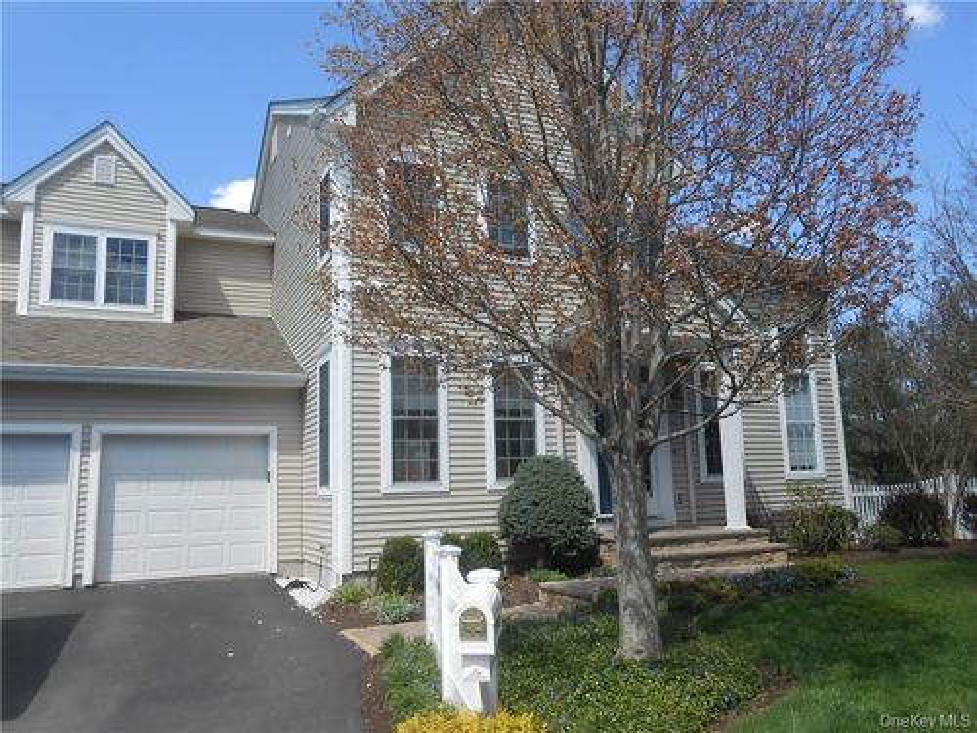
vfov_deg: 53.1
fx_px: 734
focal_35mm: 26
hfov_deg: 67.3
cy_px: 366
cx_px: 488
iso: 80
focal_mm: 4.6
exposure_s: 1/640
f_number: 3.5
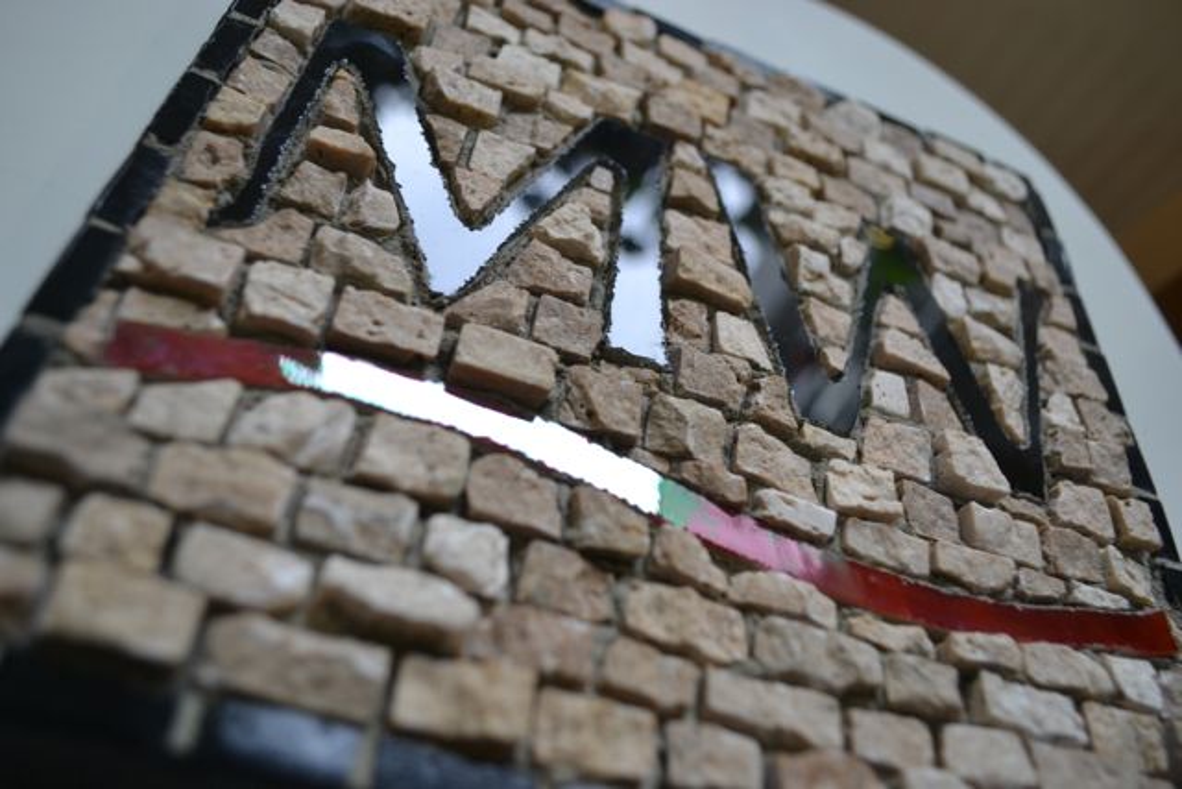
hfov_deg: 61.9
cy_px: 394
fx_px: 985
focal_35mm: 30
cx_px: 591
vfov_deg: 43.6
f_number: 3.8
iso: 280
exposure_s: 1/30
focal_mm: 20
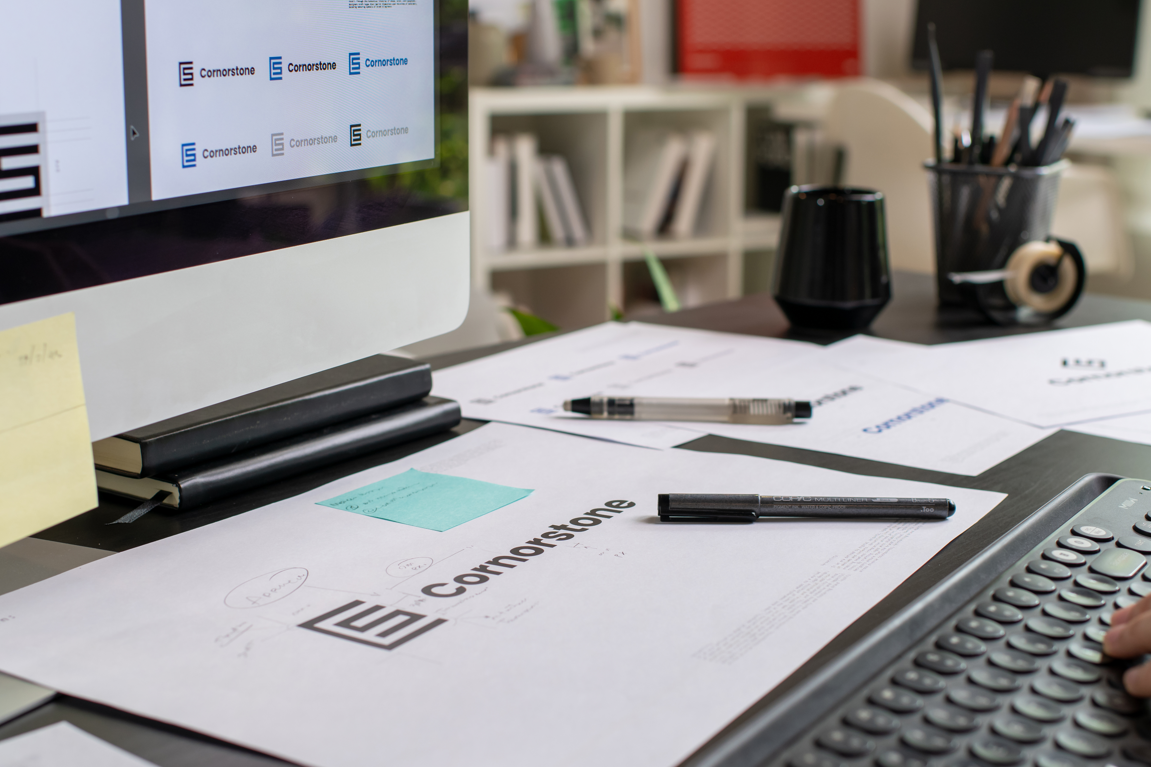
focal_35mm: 54
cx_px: 585
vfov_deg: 25.1
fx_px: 1726
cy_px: 398
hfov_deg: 36.9
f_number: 4
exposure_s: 1/50
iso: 200
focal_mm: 35
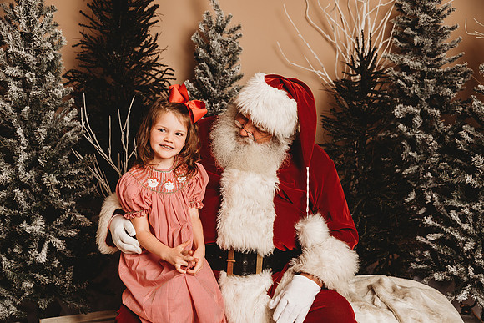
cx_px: 242
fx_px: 538
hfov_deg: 48.4
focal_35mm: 40
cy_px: 162
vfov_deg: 33.4
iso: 100
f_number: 4
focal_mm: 40
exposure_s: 1/160
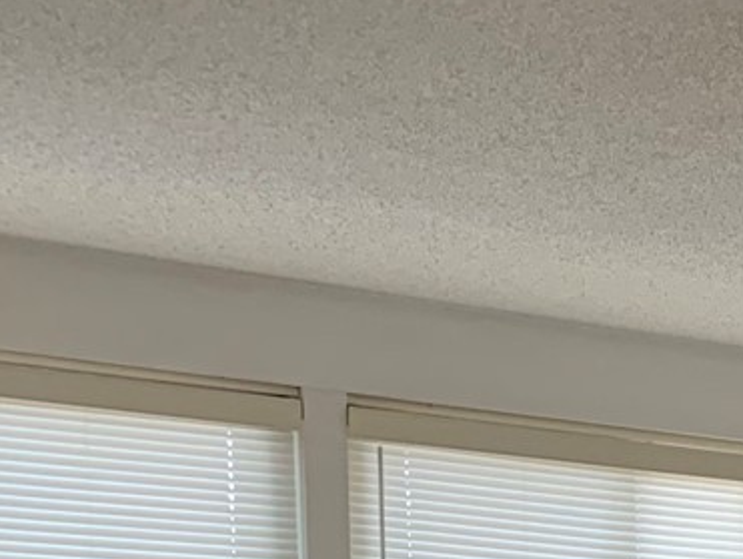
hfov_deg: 14.9
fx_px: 2406
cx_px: 1394
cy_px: 1050
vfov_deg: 12.0
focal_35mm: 112
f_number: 1.8
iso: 125
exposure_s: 1/60
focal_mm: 4.2
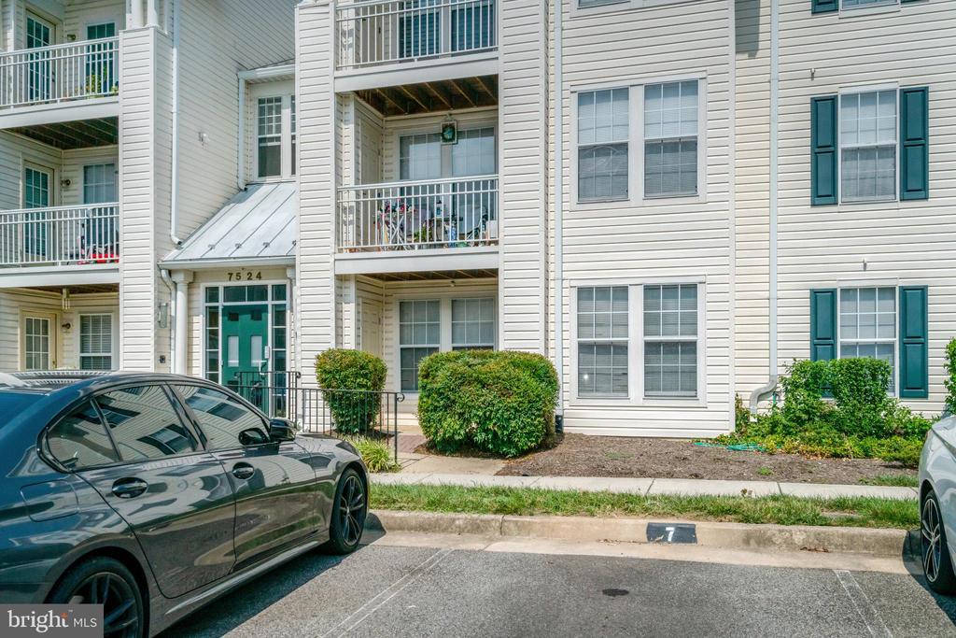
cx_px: 478
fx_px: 797
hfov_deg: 61.9
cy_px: 319
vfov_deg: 43.6
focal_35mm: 30
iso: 1250
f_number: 8
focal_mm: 30
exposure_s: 1/6400
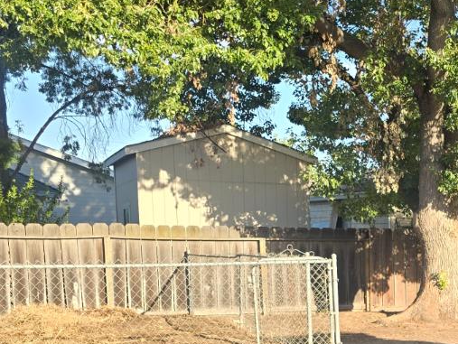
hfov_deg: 26.1
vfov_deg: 20.8
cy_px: 358
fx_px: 900
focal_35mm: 68
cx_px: 519
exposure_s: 1/263
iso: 12
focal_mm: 6.3
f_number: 1.7
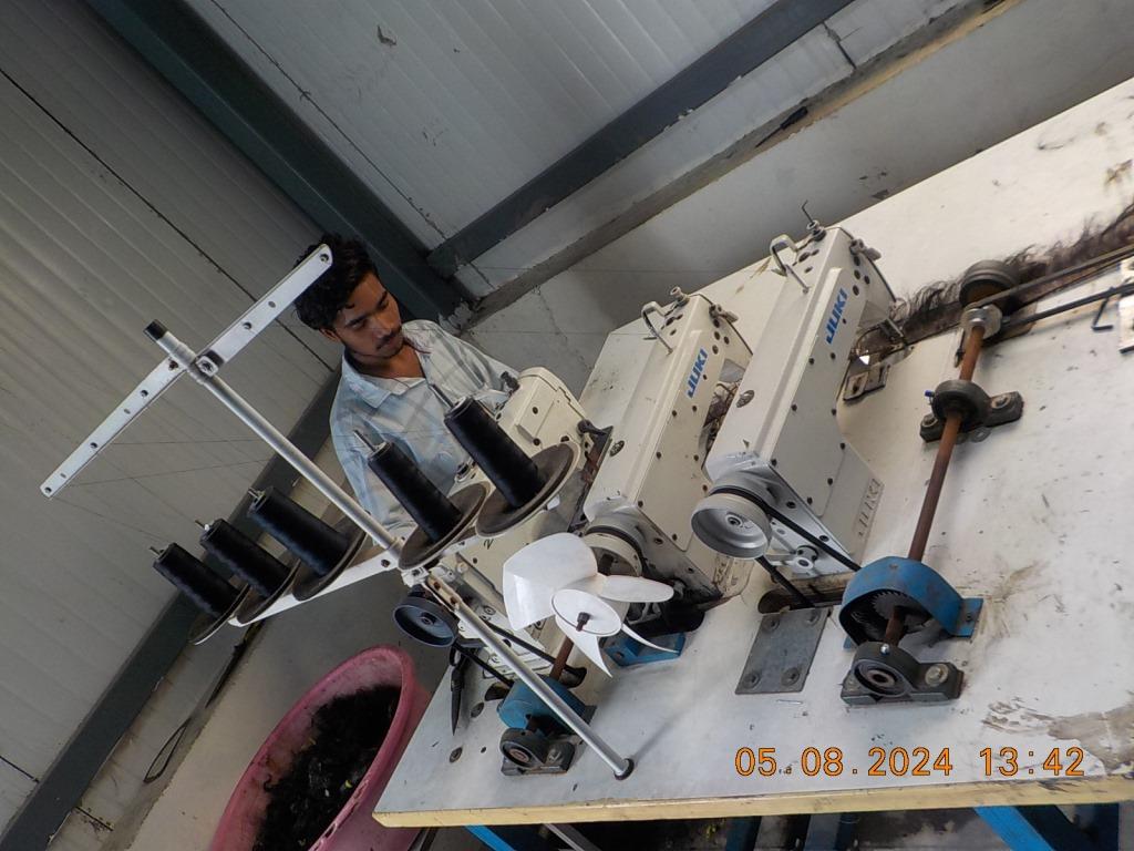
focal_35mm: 30
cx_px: 567
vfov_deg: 46.8
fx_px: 983
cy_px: 426
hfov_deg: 60.0
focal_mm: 4.1
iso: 125
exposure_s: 1/60
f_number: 3.3
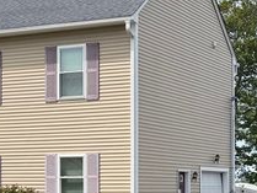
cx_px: 37
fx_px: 854
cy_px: 148
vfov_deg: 12.8
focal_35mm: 115
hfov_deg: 16.9
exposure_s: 1/4587
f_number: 1.78
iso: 80
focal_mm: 6.76
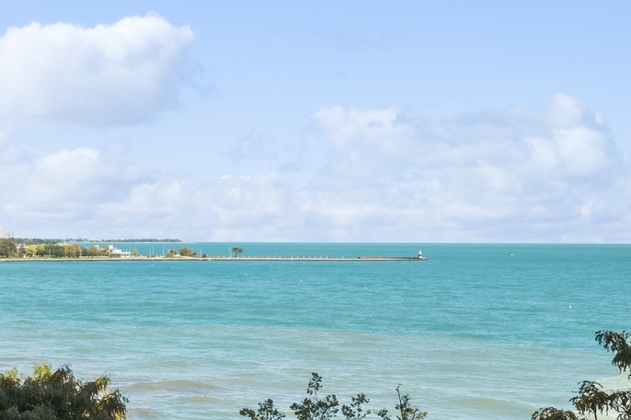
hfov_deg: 26.6
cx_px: -29
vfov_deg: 19.1
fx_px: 1243
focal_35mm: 71
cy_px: 198
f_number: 14
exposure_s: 1/30
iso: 100
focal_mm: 30
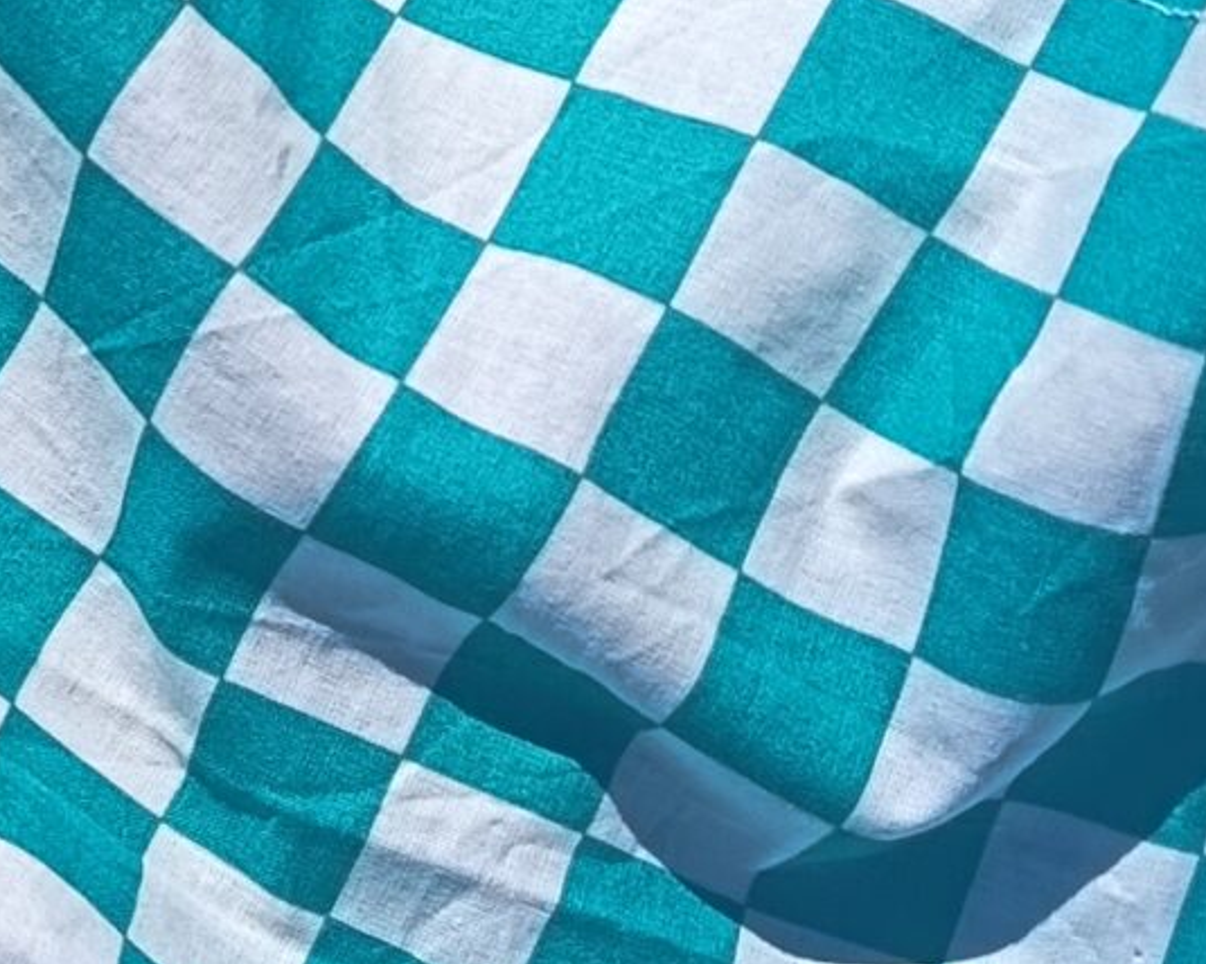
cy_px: 378
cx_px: -189
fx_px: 3998
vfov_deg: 13.8
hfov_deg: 16.5
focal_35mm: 112
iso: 100
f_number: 1.75
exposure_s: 1/1139
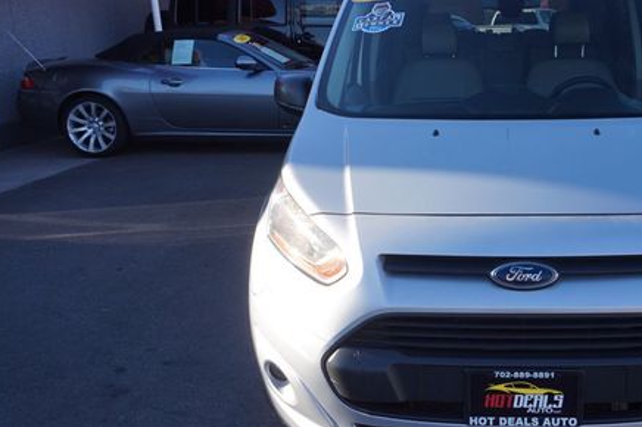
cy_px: 218
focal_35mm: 44
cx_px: 458
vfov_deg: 30.5
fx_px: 784
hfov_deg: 43.5
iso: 100
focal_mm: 20
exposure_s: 1/100
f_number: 8
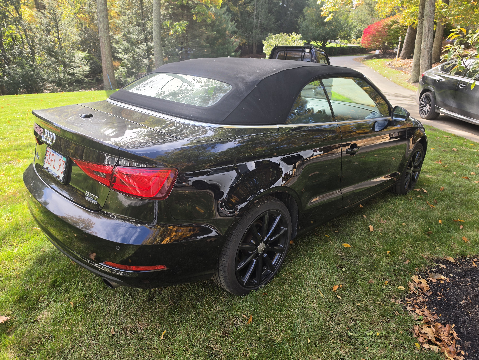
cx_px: 240
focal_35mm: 23
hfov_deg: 73.9
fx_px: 318
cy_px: 180
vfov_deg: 58.9
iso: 10
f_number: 1.4
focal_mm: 6.5
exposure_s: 1/214
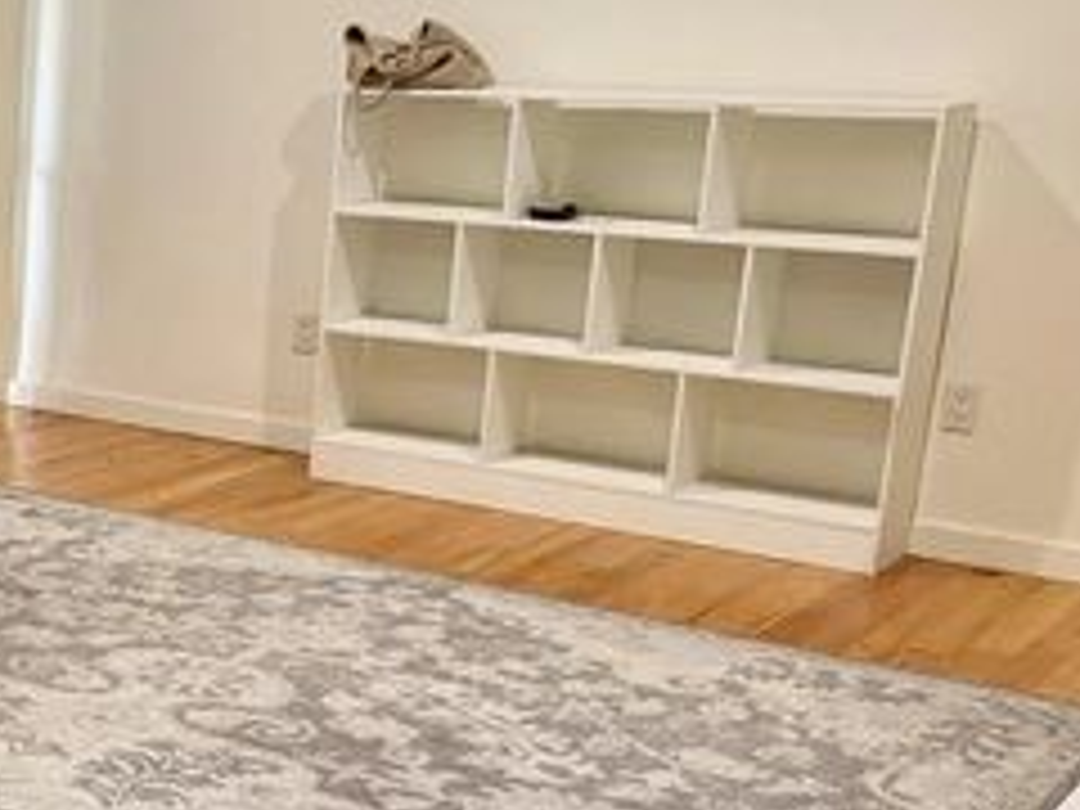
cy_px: 536
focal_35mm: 64
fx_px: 1997
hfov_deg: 25.9
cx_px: -324
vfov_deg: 22.8
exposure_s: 1/60
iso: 250
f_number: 1.78
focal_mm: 6.76
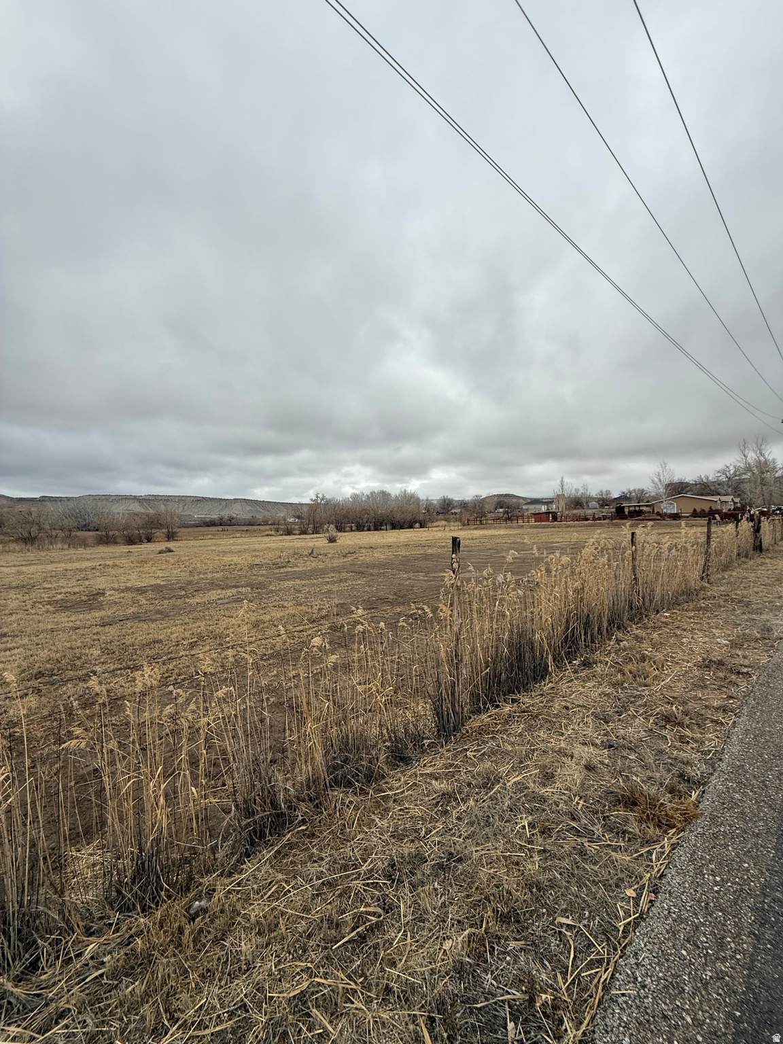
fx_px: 422
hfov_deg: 85.7
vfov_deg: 102.1
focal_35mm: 14
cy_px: 522
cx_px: 392
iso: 50
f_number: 2.2
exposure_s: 1/1656
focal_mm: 2.22
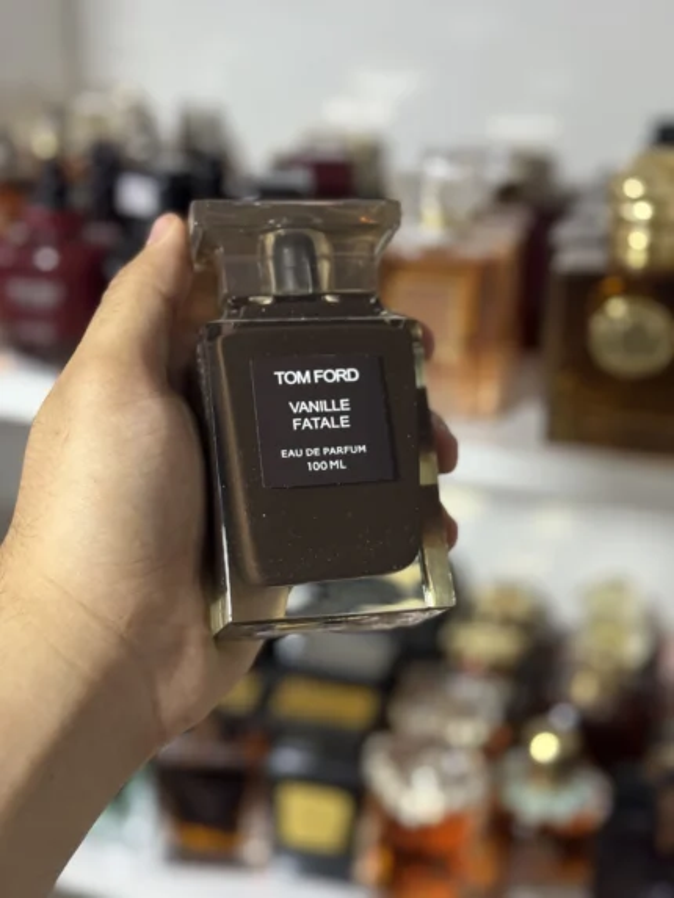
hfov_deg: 30.3
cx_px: 337
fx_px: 1246
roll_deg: -1.5
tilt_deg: -23.1
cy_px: 449
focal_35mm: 48
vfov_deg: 39.6
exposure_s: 1/50
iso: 250
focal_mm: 6.76
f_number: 1.78
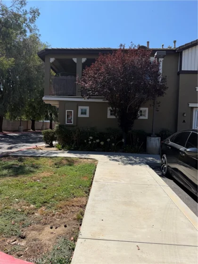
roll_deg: -1.6
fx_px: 183
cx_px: 99
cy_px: 132
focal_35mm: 24
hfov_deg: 56.8
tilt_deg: -1.4
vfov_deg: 71.6
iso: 80
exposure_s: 1/4975
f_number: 1.78
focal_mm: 6.76
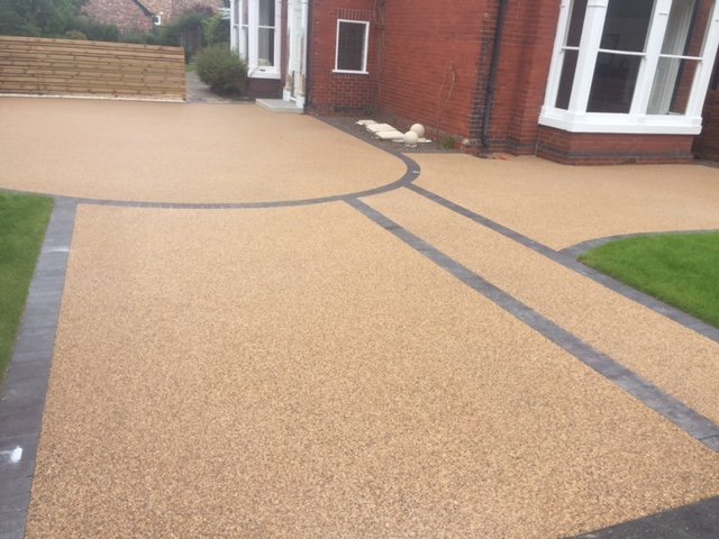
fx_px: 602
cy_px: 270
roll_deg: -4.2
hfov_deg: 61.7
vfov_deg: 48.2
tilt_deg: -20.1
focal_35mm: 29
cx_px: 360
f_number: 2.2
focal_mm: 4.15
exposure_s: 1/395
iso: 32
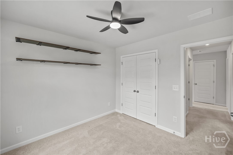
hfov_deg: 100.4
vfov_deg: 77.3
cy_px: 78
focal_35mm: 15
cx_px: 116
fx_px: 97
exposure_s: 1/30
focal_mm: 15
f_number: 8
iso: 2500
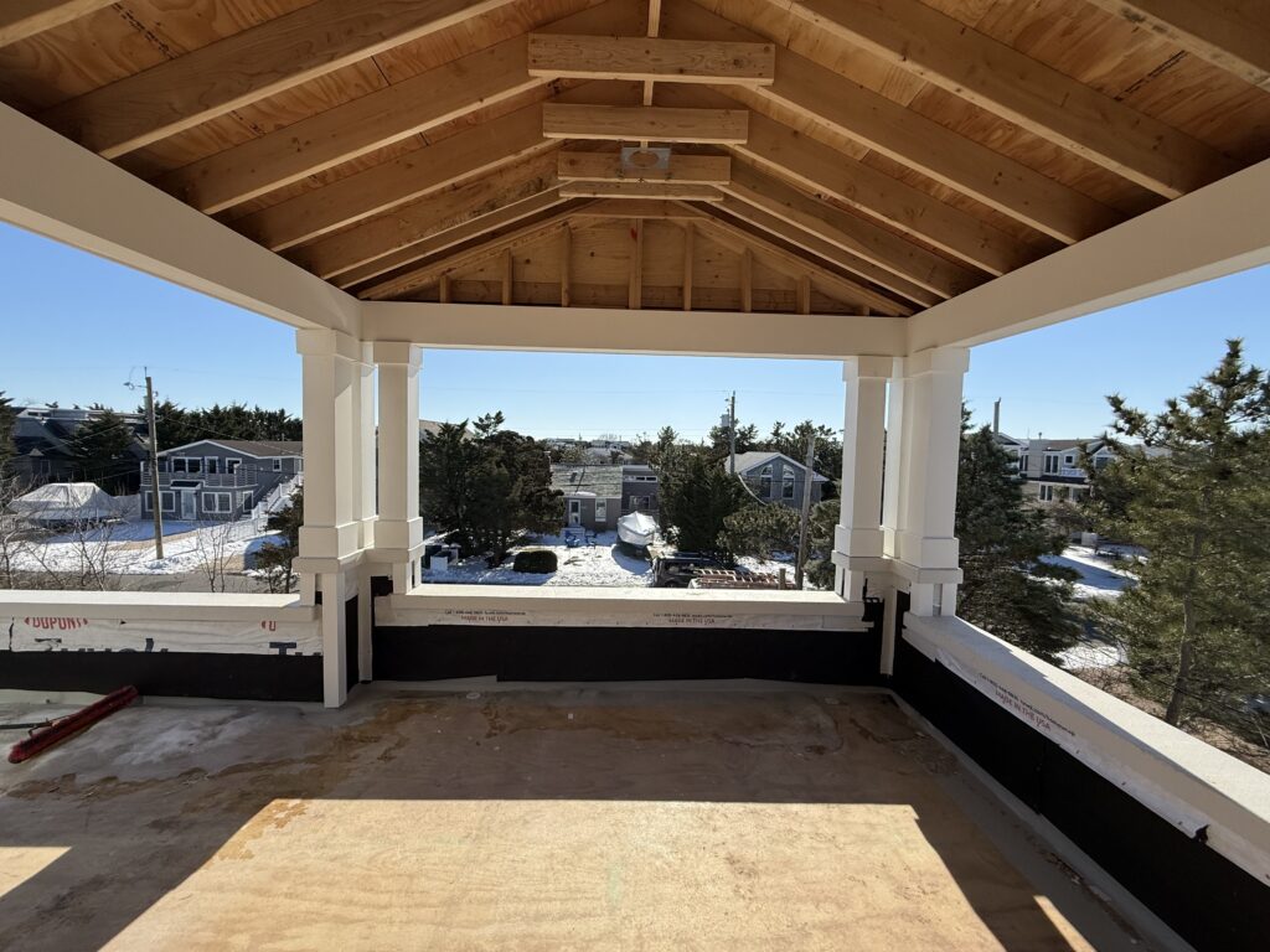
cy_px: 476
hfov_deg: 102.1
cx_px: 635
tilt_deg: -2.4
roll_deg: -0.9
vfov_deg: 85.7
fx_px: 514
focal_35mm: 14
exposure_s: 1/3125
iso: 50
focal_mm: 2.22
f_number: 2.2
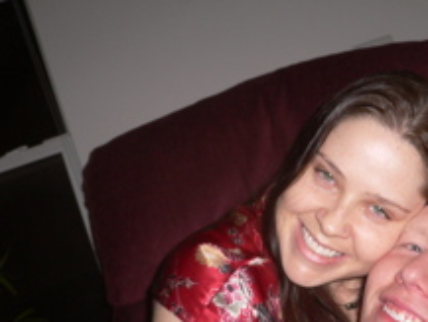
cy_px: 221
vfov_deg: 25.1
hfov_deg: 32.6
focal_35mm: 58
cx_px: 318
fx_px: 718
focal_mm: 5.8
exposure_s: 1/60
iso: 100
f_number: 2.8
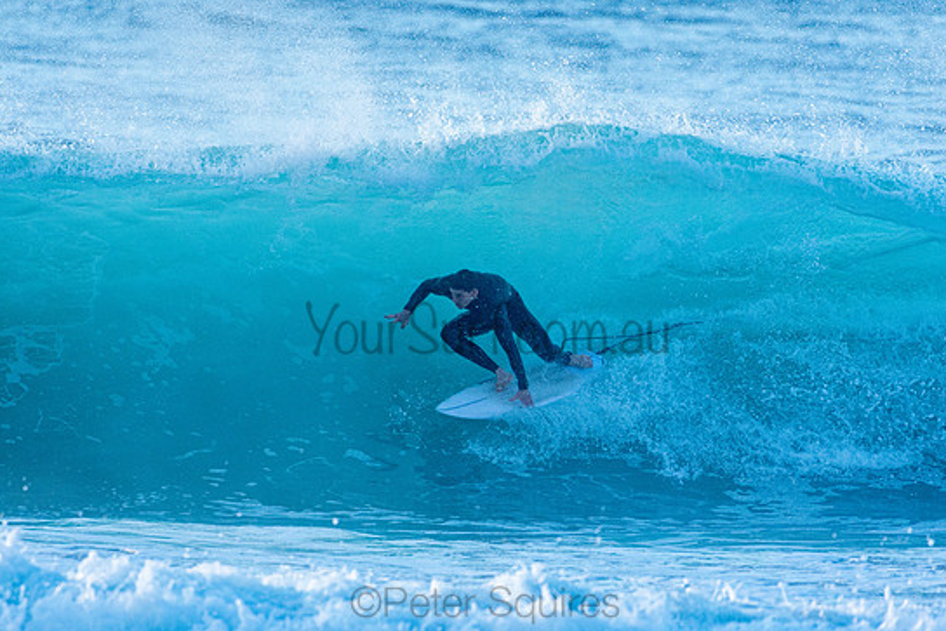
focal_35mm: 767
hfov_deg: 2.7
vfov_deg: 1.8
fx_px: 20159
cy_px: 314
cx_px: 485
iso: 720
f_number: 5.6
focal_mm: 480
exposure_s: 1/1250
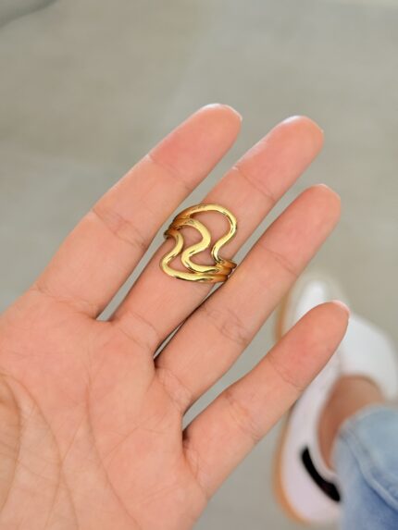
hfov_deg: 30.3
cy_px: 265
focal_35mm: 48
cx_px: 199
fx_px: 736
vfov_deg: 39.6
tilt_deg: -50.9
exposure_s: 1/60
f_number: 1.78
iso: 250
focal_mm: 6.76
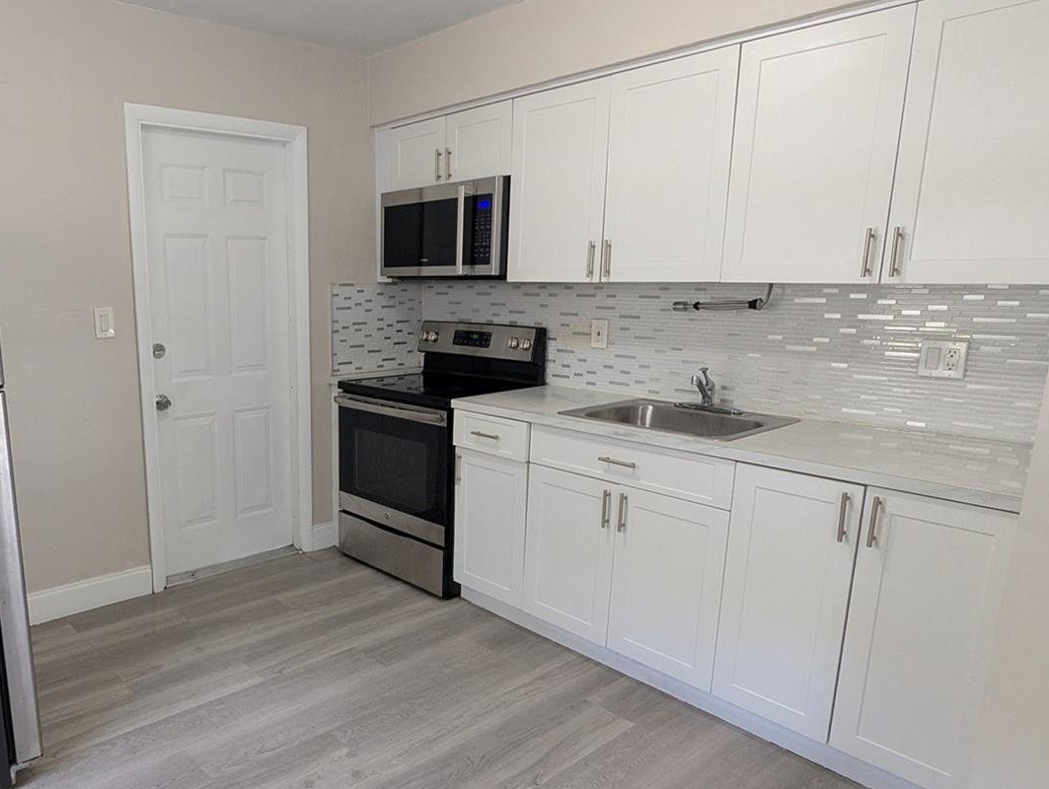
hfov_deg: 69.1
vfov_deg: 56.9
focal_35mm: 24
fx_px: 728
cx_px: 334
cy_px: 425
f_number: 2.2
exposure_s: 1/30
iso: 141
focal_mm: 2.35
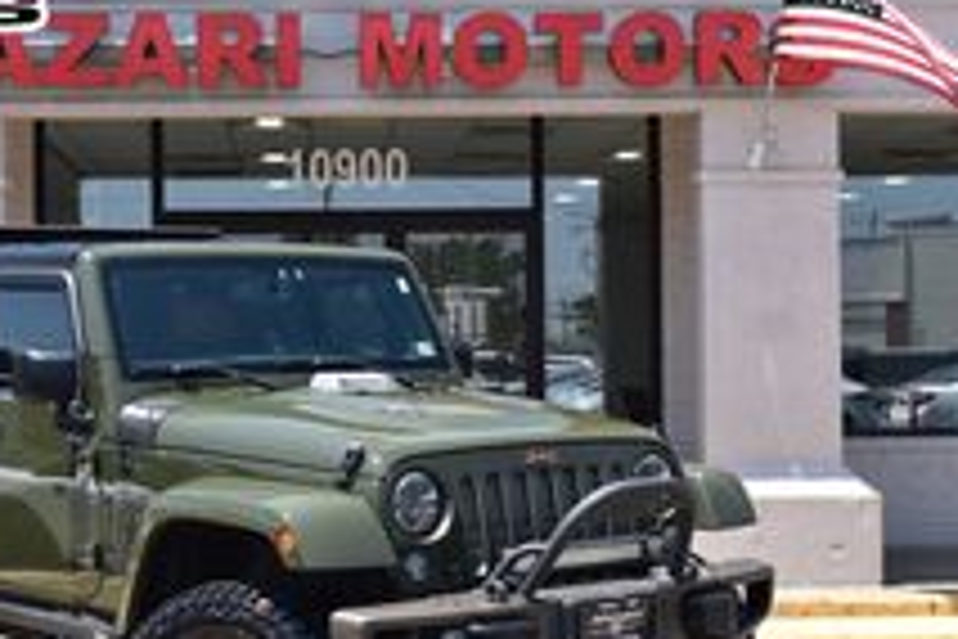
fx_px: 2021
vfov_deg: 18.0
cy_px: 351
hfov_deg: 26.6
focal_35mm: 76
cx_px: 346
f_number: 11
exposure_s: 1/320
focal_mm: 27
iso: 400
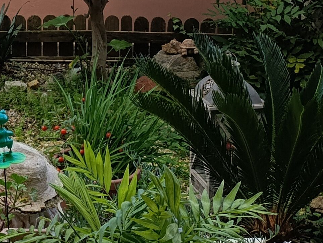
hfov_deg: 19.4
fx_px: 906
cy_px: -63
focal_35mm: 97
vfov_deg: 14.7
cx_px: -28
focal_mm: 6.14
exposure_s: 1/141
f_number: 1.6
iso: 50
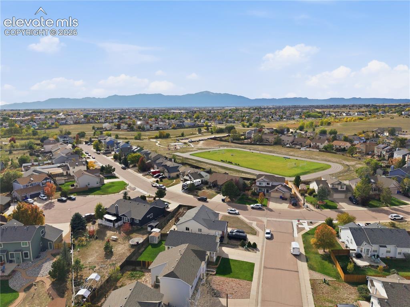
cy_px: 154
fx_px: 284
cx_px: 205
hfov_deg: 71.6
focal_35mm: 24
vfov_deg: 56.8
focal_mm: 8.7
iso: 200
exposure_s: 1/8000
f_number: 1.8
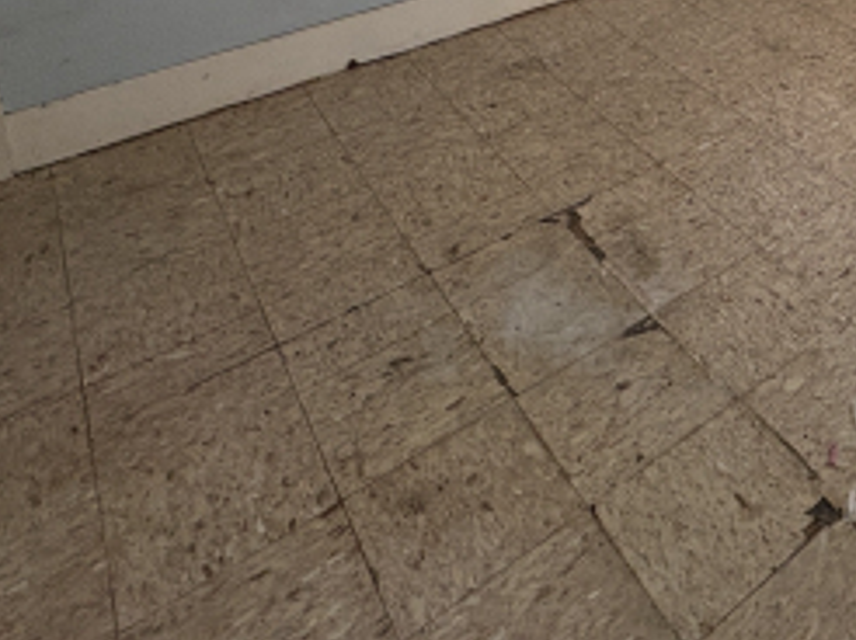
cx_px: 851
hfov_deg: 42.5
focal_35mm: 38
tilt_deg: -10.5
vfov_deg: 29.2
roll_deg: +0.4
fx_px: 939
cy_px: -226
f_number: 2.2
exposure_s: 1/120
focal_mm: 2.22
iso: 250
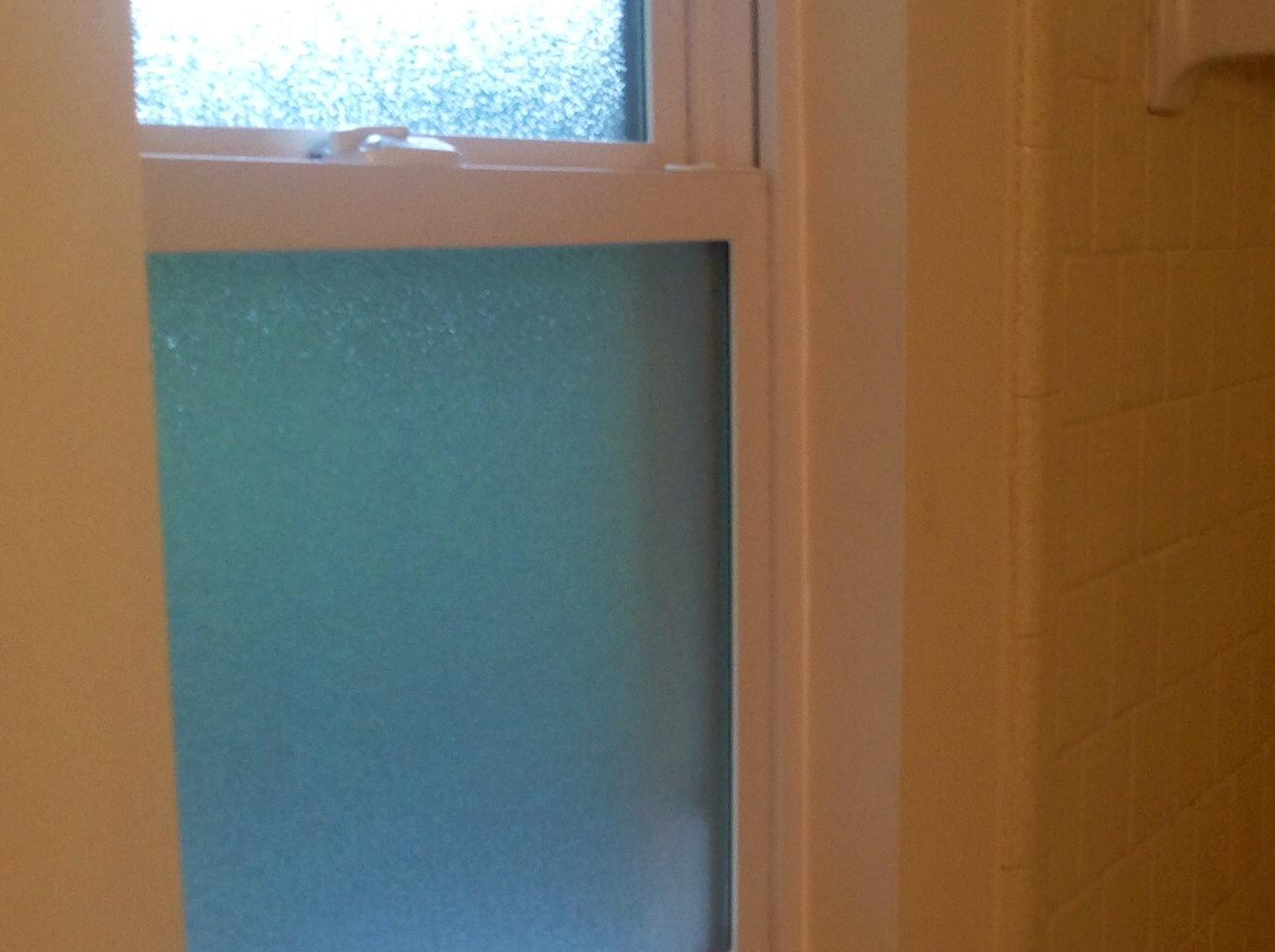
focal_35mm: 68
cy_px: 589
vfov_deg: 21.5
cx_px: 1175
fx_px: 2501
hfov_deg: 27.5
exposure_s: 1/40
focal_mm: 4.28
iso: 64
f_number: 2.4
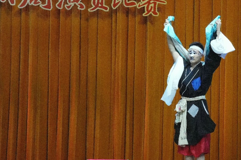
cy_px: 84
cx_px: 192
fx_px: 1178
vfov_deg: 7.8
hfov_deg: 11.6
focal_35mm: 176
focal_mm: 100
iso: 12800
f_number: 10
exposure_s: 1/1250
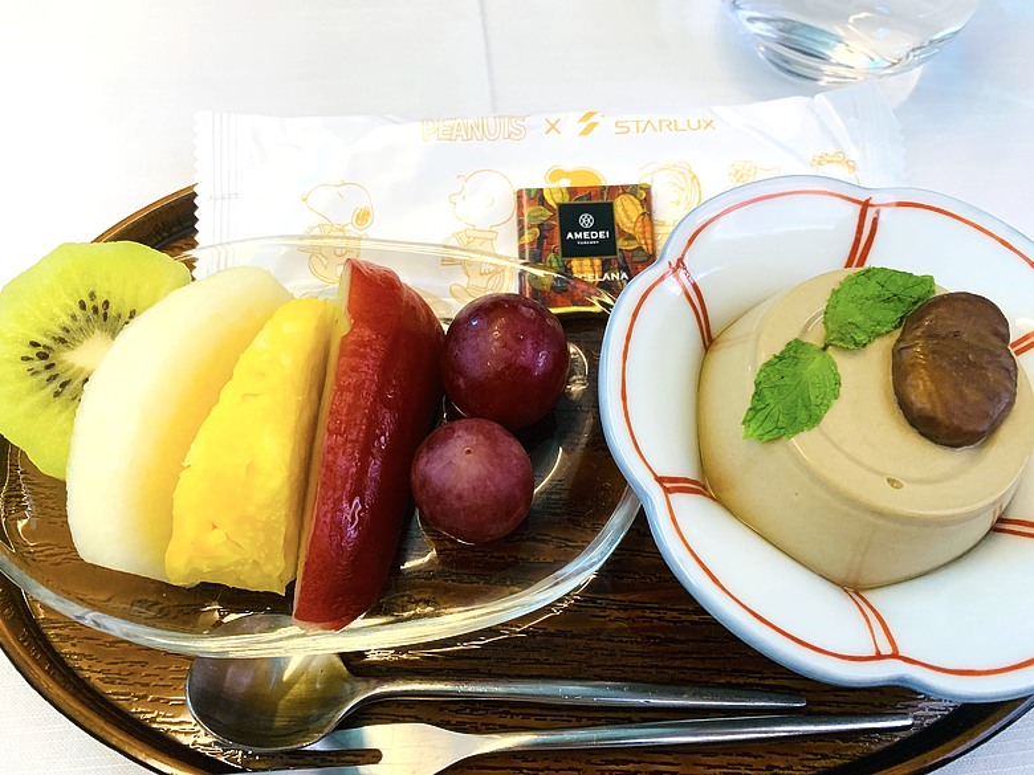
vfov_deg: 53.1
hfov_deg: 67.3
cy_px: 388
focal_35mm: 26
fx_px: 777
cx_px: 517
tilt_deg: -63.8
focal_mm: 4.25
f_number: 1.8
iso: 250
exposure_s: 1/54
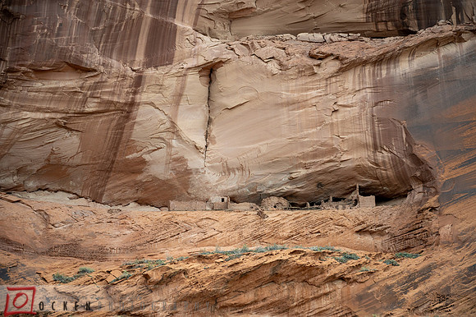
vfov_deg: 21.9
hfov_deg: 32.4
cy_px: 158
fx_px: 819
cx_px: 238
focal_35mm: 62
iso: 400
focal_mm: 62
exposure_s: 1/1000
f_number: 4
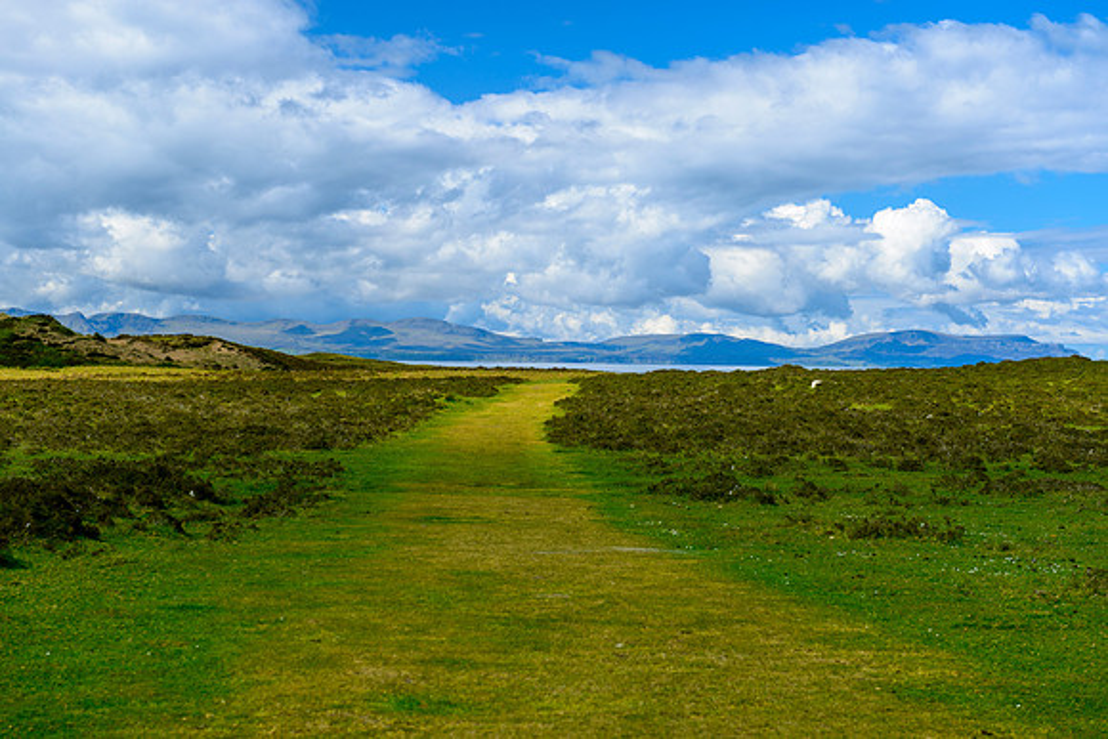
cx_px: 554
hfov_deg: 30.5
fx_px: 2032
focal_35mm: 66
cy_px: 370
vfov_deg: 20.6
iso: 125
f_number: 7.1
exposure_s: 1/125
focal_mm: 66
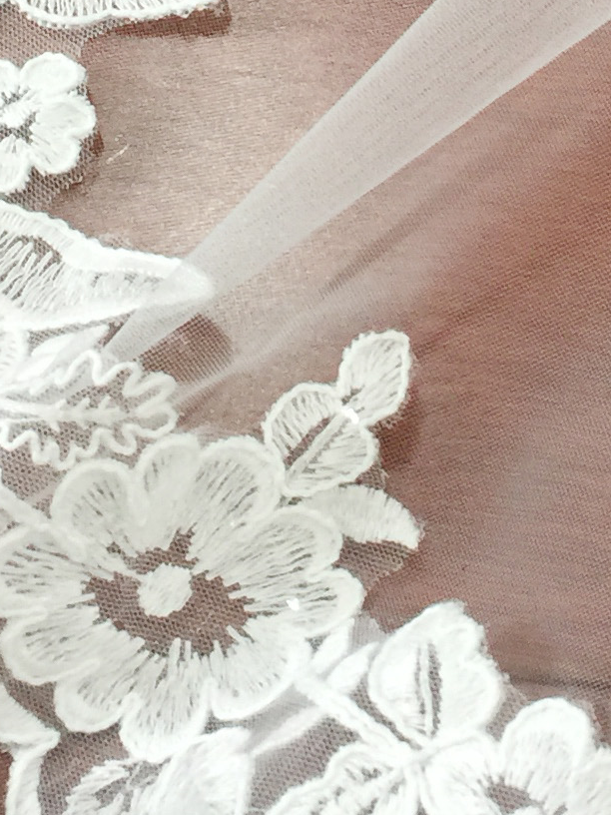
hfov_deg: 12.8
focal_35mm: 116
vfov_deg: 16.6
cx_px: 379
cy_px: 2
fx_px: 2730
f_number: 2.2
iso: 40
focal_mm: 4.15
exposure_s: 1/17
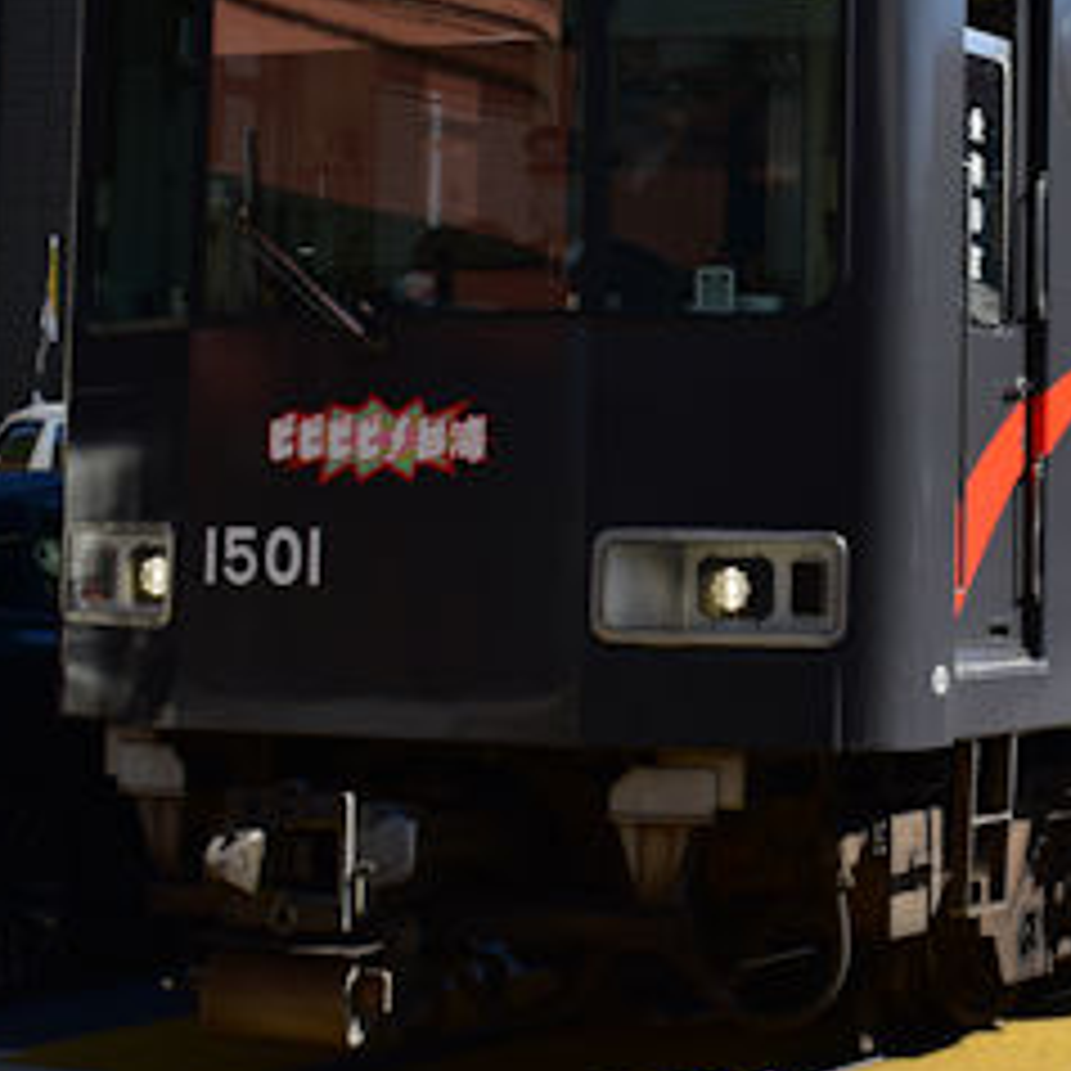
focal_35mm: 94
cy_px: 202
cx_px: 1024
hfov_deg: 18.1
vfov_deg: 18.3
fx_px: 3290
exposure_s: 1/800
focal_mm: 26
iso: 200
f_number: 5.6
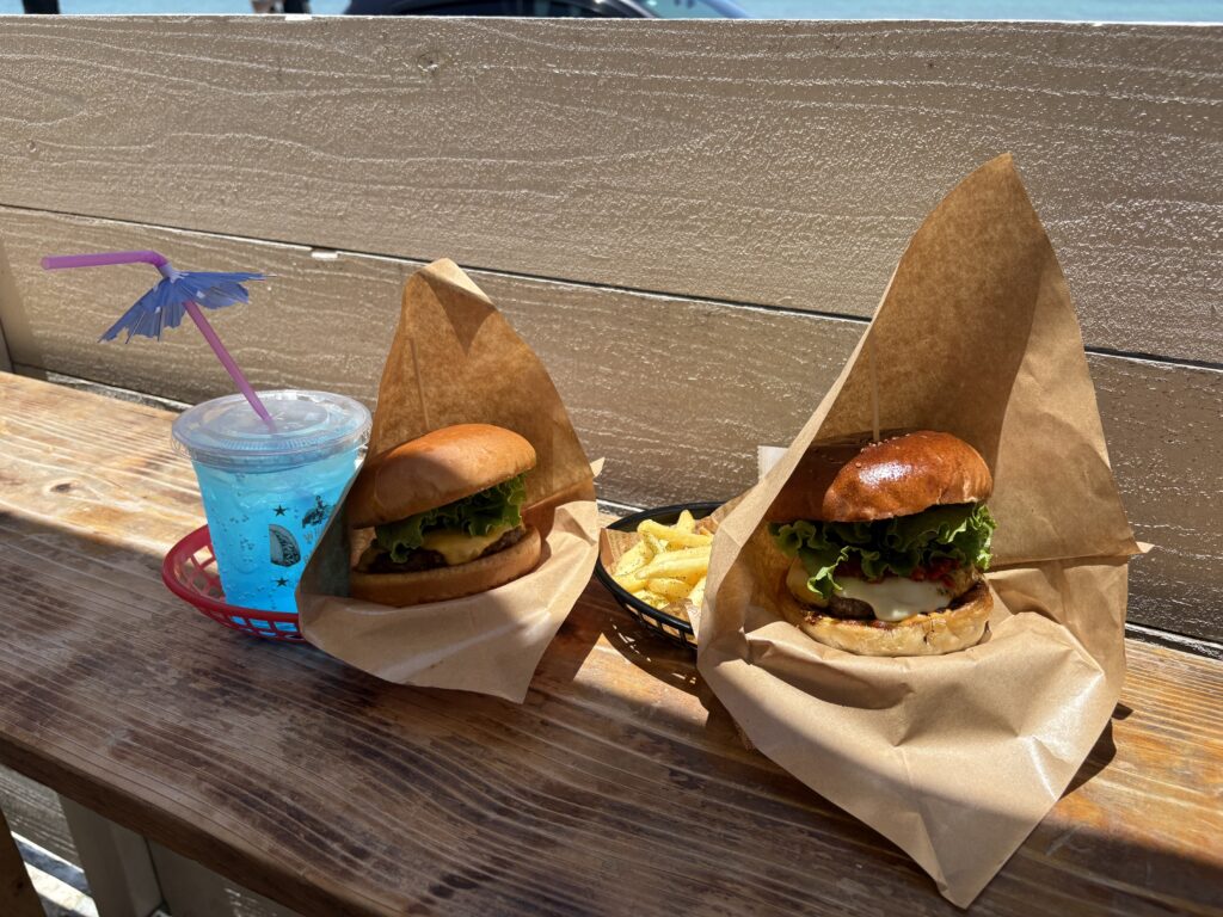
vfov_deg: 53.1
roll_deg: +1.9
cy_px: 458
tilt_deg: -26.3
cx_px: 612
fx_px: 919
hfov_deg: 67.3
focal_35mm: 26
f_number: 1.6
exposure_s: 1/2985
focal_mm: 5.96
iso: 50
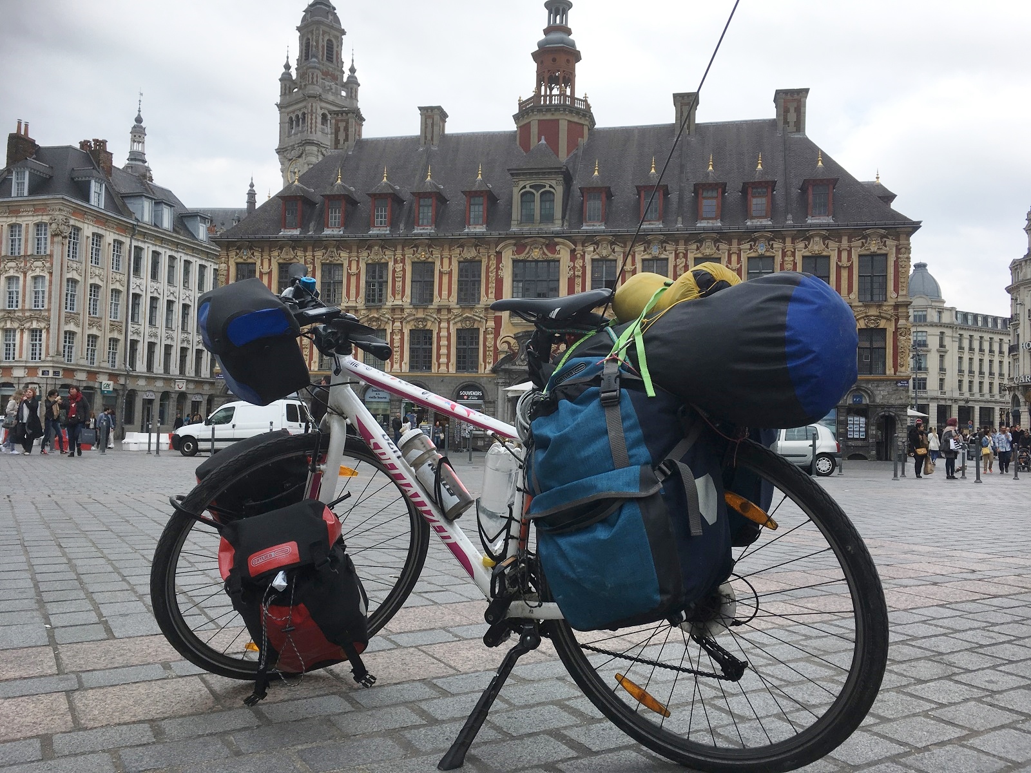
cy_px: 386
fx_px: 864
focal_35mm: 29
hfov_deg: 61.7
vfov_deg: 48.2
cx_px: 516
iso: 25
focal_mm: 4.15
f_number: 2.2
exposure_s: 1/801
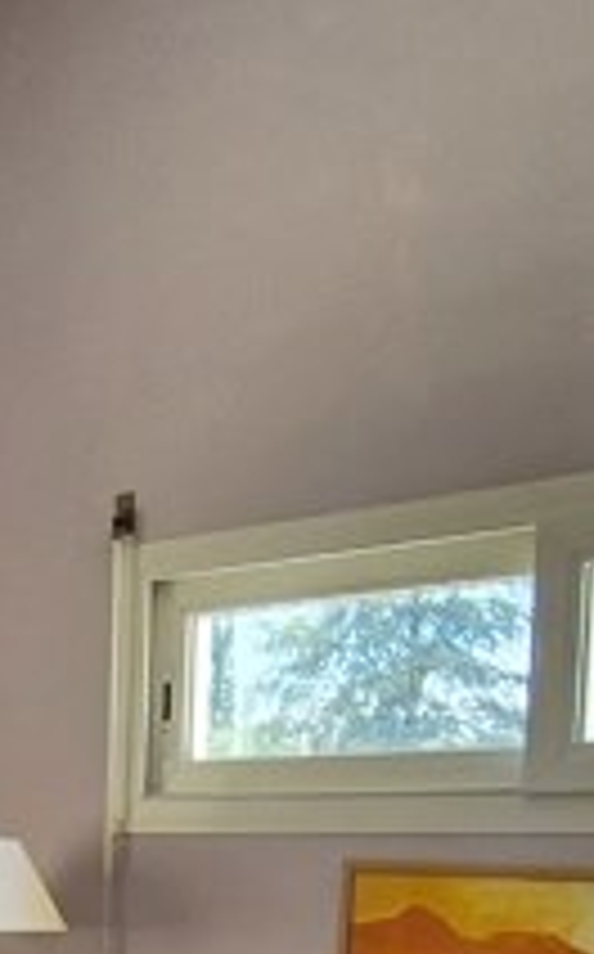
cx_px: -148
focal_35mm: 52
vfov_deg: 33.8
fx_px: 1351
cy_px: 1048
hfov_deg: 22.5
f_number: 2.2
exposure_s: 1/143
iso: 50
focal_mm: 2.2
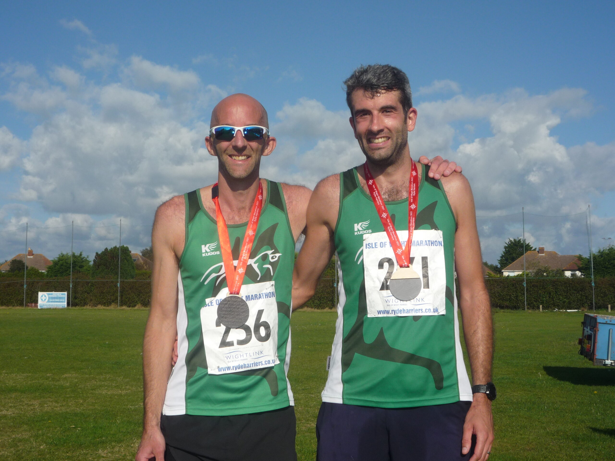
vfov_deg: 29.1
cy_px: 230
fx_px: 888
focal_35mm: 50
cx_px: 308
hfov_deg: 38.2
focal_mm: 8.8
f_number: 5.6
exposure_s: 1/800
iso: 100
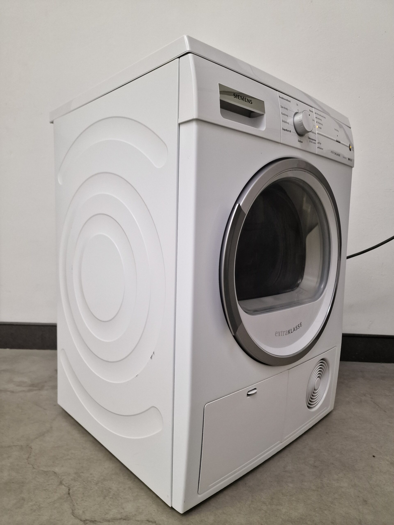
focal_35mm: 23
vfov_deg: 73.9
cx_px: 197
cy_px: 262
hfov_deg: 58.9
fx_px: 349
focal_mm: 6.4
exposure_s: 1/100
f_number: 1.8
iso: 250
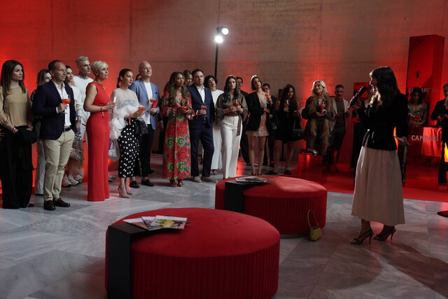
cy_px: 150
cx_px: 224
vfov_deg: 34.2
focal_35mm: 39
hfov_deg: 49.5
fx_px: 485
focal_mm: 39
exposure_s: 1/200
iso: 5000
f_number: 4
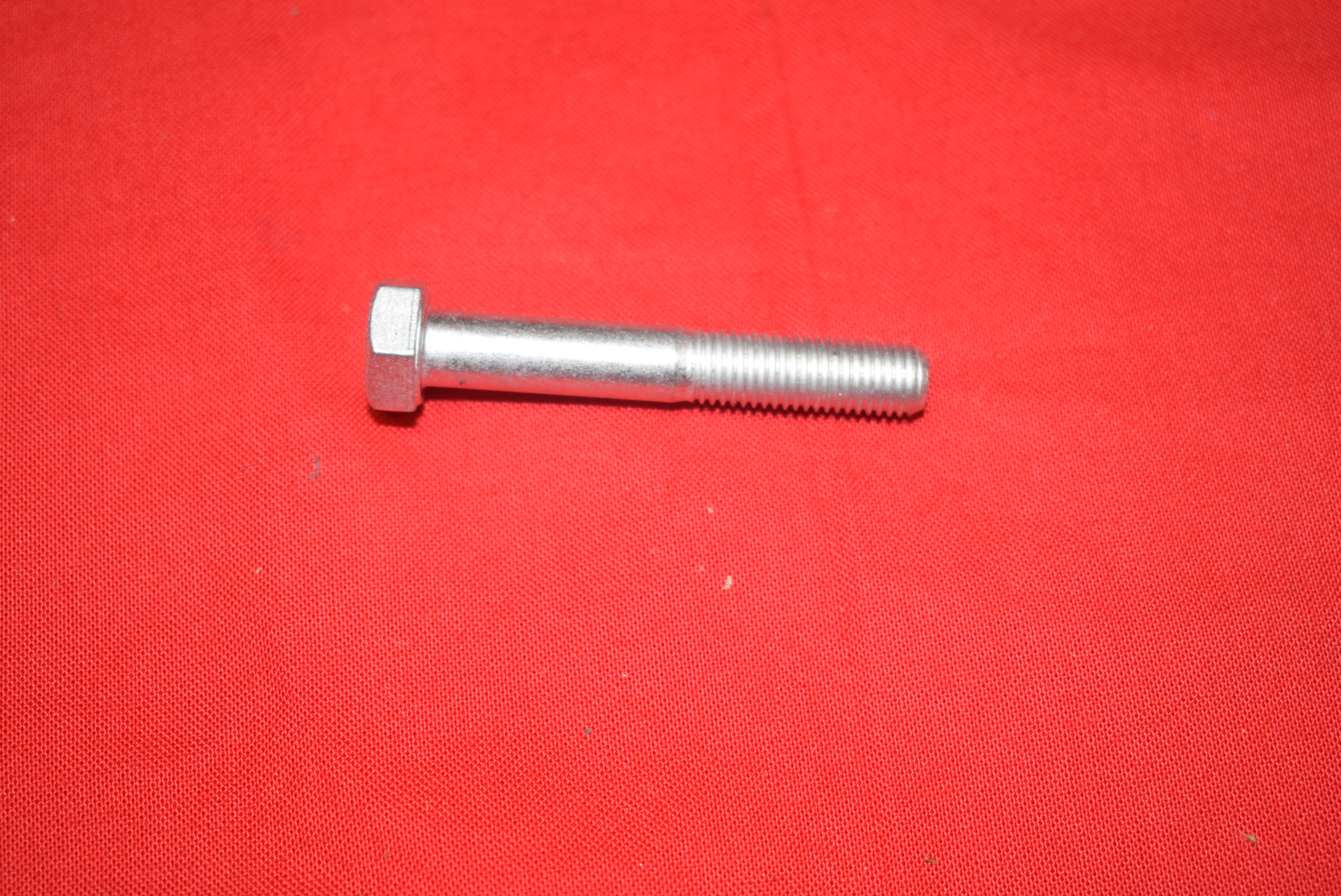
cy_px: 448
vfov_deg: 23.8
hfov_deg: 35.0
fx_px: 2125
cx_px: 670
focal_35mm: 57
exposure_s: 1/60
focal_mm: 38
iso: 500
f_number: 5
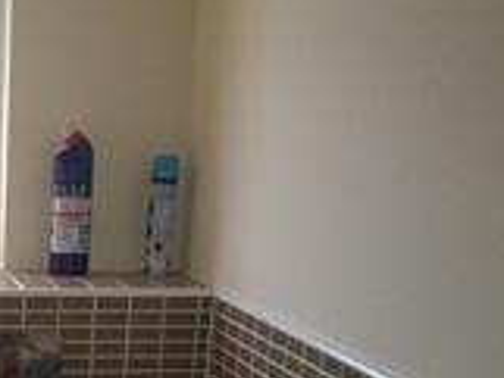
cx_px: -34
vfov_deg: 16.3
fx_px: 1268
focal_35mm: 87
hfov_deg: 21.5
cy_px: 453
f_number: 2.4
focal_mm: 4.28
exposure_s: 1/20
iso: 125
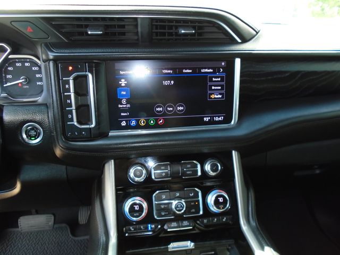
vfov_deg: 53.1
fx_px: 255
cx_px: 170
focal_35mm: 26
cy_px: 128
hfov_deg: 67.3
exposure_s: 1/30
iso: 160
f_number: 3.2
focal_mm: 4.6
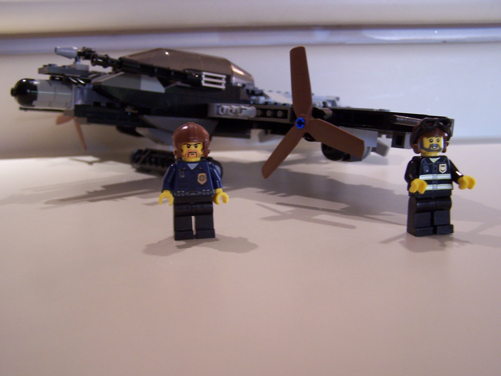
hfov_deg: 49.0
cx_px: 250
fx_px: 550
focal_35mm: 38
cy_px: 188
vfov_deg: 37.7
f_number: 2.8
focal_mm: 6.3
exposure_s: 1/15
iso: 140
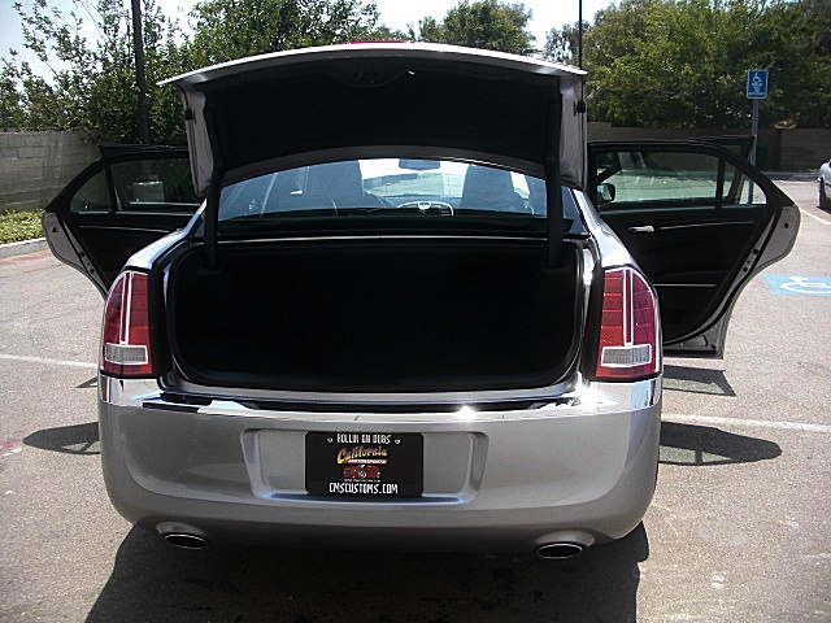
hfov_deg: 51.4
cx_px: 416
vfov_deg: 39.7
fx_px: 864
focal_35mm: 36
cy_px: 312
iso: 50
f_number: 2.8
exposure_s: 1/500
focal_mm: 6.3
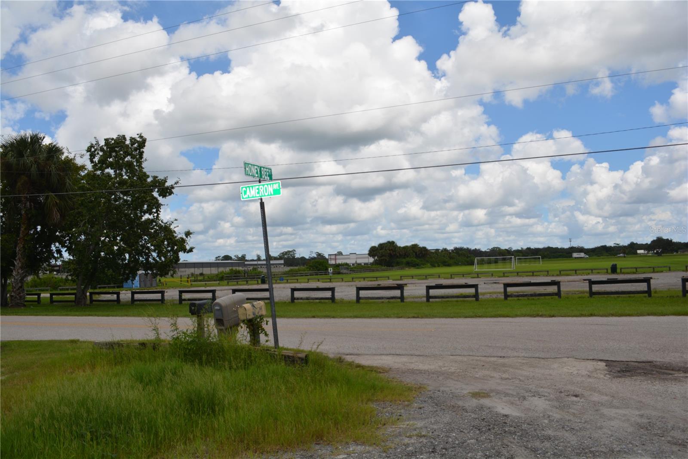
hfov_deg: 61.9
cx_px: 344
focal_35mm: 30
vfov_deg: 43.6
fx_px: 573
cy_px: 230
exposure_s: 1/200
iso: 100
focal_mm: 20
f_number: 11
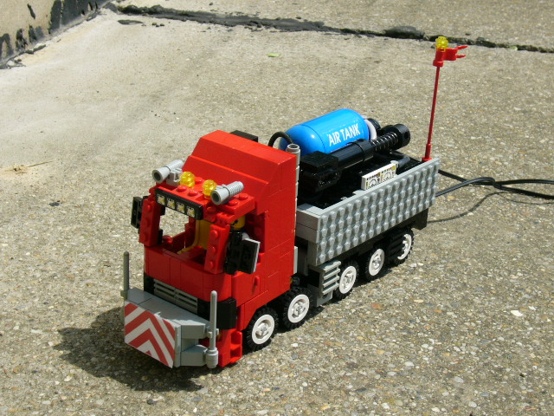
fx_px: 1120
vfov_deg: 21.0
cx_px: 277
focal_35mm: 70
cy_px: 208
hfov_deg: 27.8
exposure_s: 1/80
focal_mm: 11.6
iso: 50
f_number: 11.3
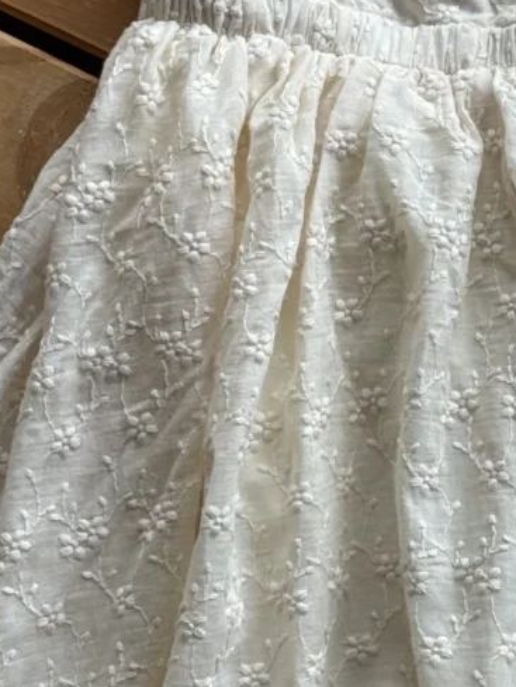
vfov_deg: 12.6
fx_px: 3119
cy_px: 332
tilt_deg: -83.3
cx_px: 541
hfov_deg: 9.4
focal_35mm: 157
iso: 50
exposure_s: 1/215
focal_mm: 6.76
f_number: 1.78
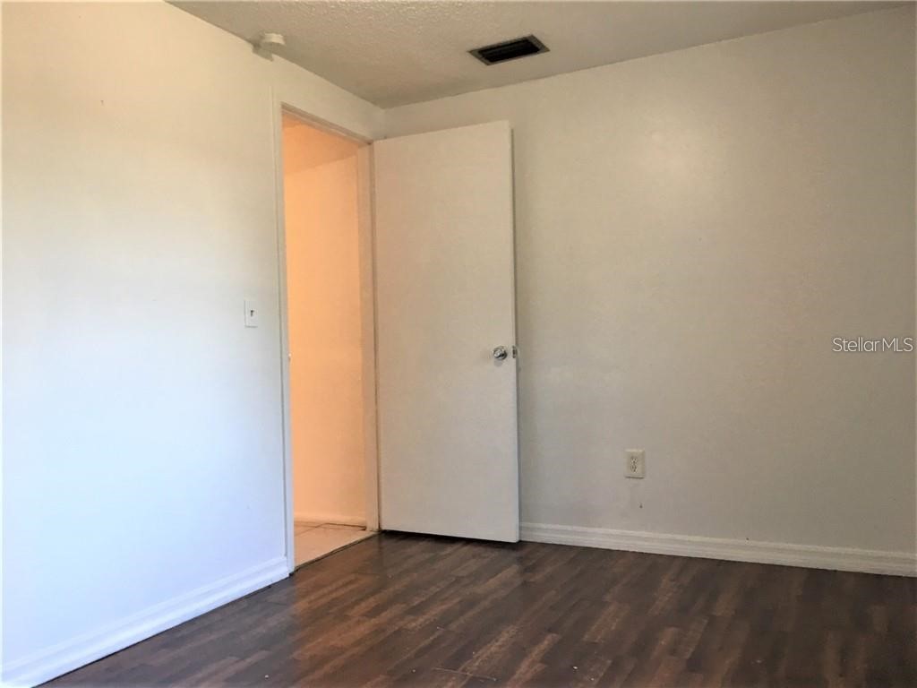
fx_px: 768
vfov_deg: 48.2
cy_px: 344
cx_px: 458
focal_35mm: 29
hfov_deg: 61.7
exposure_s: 1/30
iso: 80
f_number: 2.2
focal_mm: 4.15
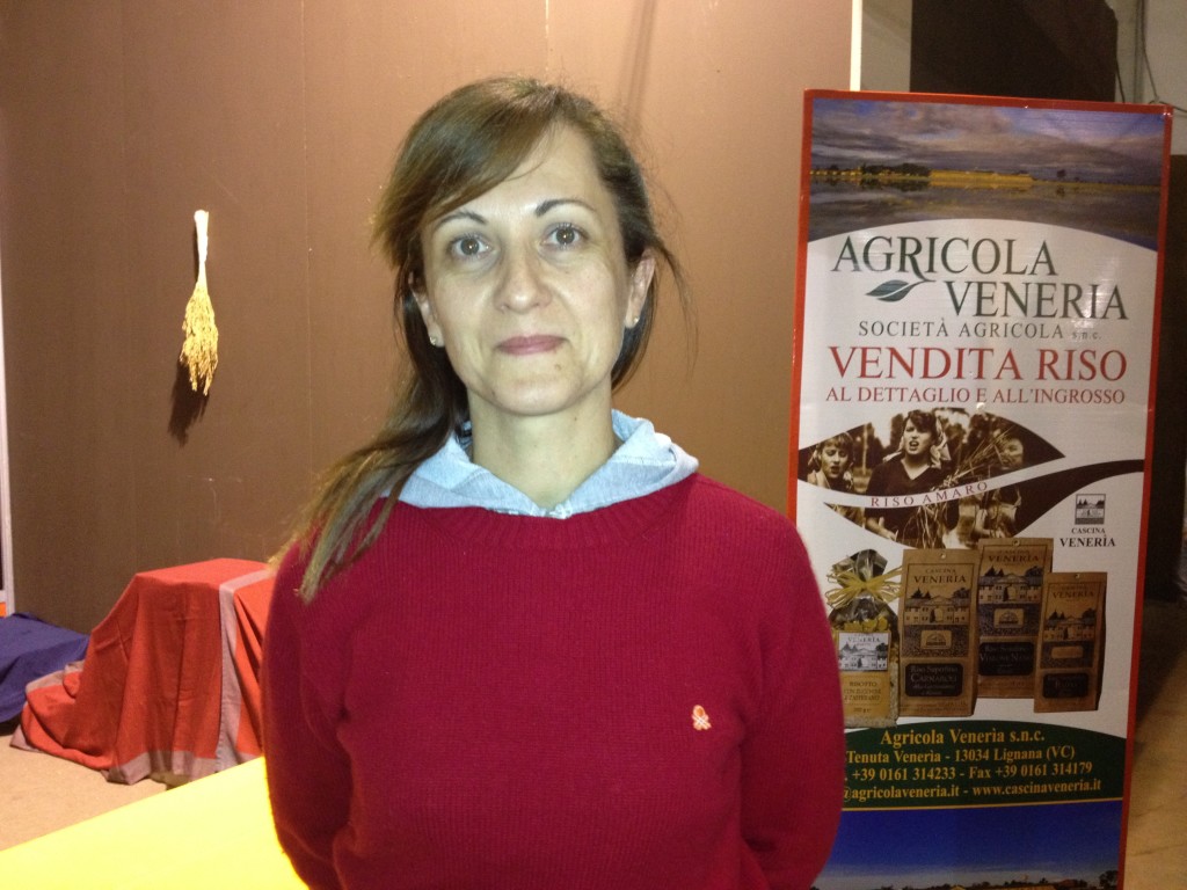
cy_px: 445
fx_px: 1200
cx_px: 594
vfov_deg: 40.7
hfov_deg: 52.6
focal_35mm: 35
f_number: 2.4
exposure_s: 1/20
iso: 320
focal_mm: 4.28
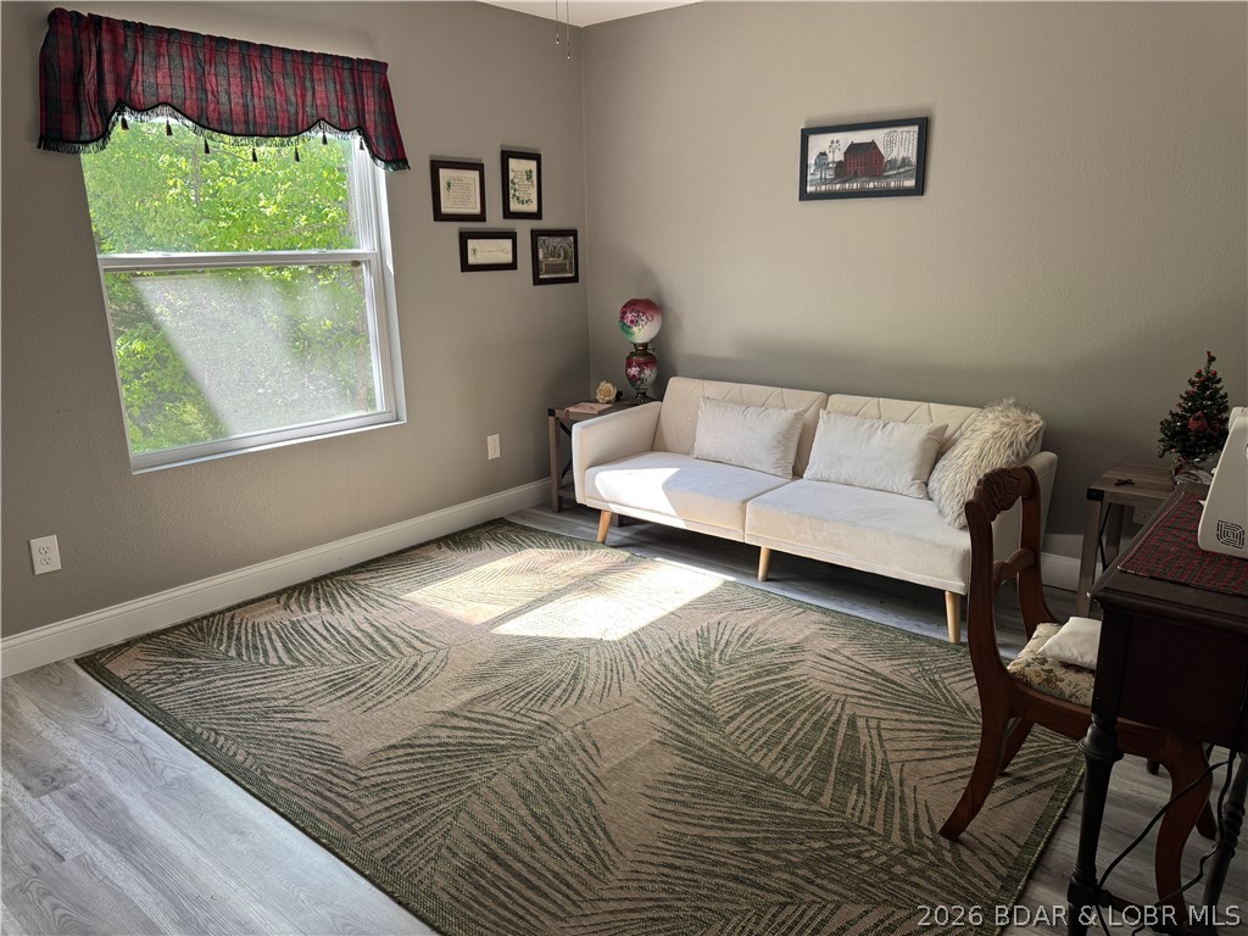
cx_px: 624
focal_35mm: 24
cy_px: 468
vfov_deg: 56.8
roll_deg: +0.4
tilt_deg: -14.3
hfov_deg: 71.6
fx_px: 865
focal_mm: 6.76
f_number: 1.78
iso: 100
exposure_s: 1/120
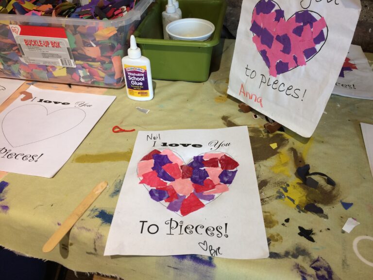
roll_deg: -0.3
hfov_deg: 61.7
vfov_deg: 48.2
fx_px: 312
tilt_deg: -40.0
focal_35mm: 29
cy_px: 140
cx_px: 186
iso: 50
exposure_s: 1/30
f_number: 2.2
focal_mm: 4.15
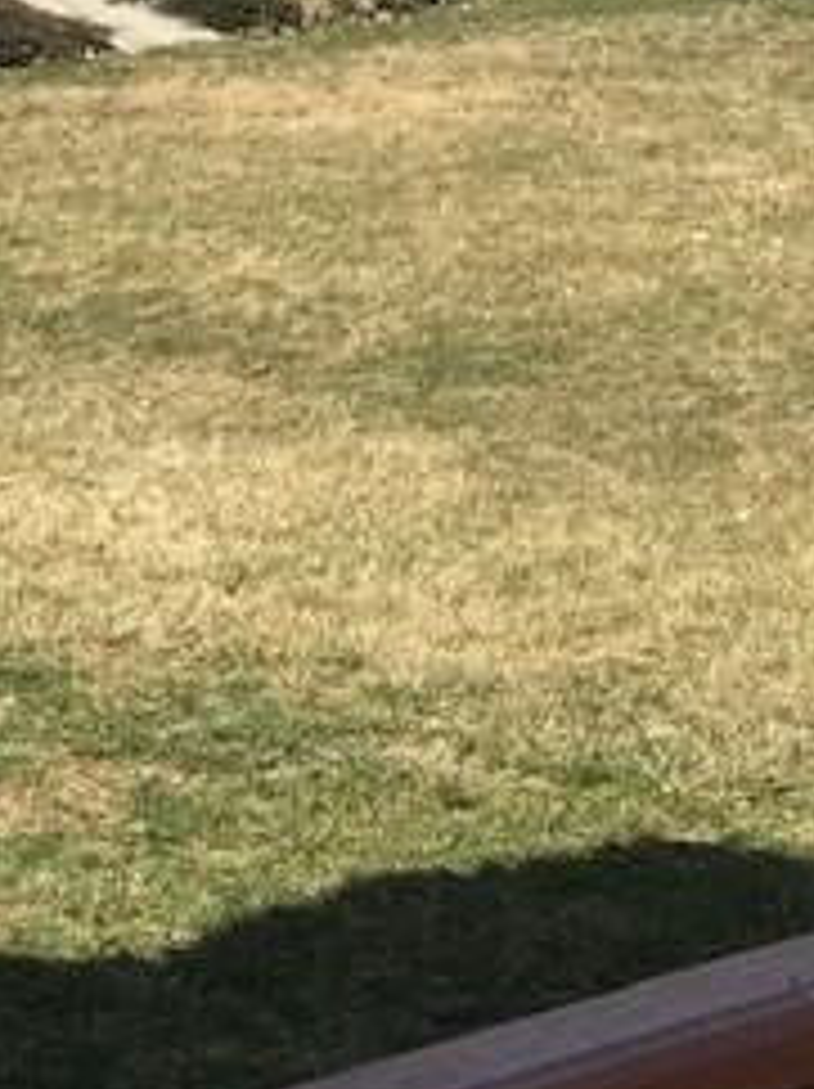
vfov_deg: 13.0
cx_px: 495
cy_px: 256
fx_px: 4743
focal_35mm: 151
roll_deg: -1.7
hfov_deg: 9.8
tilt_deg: -8.1
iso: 20
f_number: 2.8
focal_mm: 6.6
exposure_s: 1/948
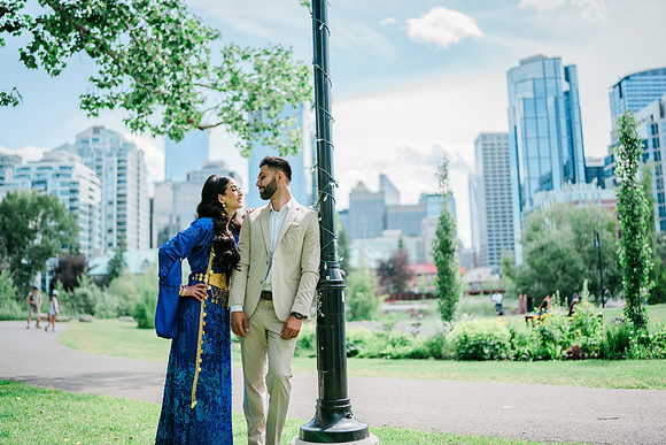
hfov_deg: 54.4
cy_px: 222
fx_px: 648
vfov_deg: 37.9
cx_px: 333
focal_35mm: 35
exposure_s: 1/3200
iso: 125
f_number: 1.2
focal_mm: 35
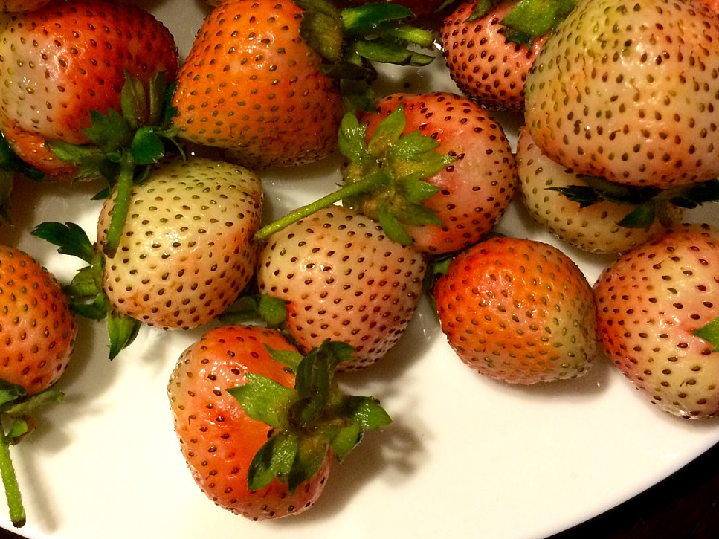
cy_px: 209
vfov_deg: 30.2
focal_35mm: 48
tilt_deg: -88.0
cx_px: 268
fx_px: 997
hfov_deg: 39.4
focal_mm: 4.15
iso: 320
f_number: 2.2
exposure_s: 1/33
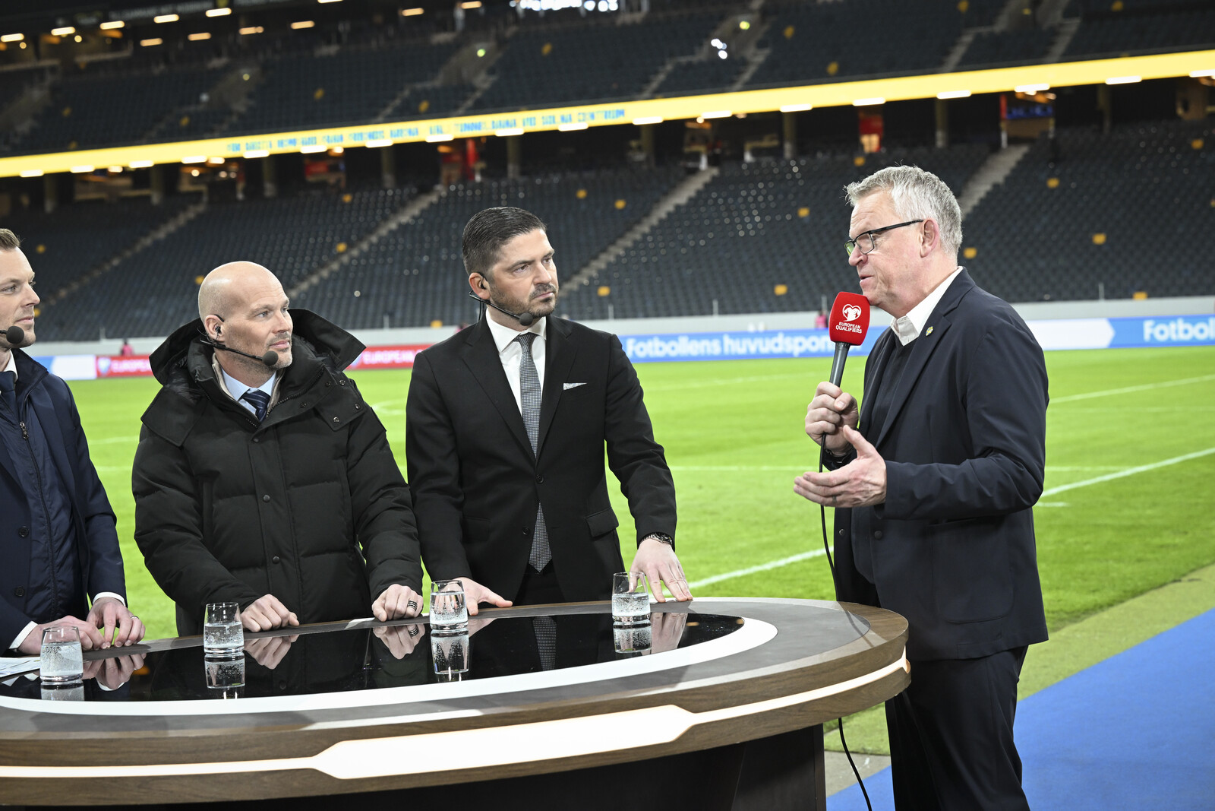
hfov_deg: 28.8
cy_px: 406
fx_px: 2363
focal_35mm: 70
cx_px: 608
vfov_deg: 19.5
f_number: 5.6
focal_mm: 70
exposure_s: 1/400
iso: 2500
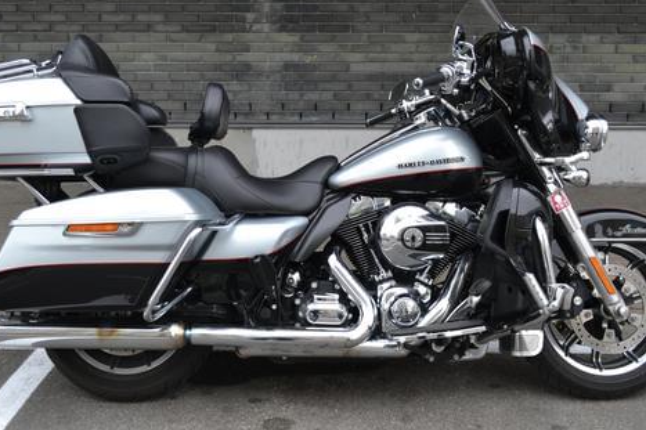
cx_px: 305
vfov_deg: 33.3
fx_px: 717
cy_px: 187
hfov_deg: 48.5
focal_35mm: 40
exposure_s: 1/125
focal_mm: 20
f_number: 5.6
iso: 320
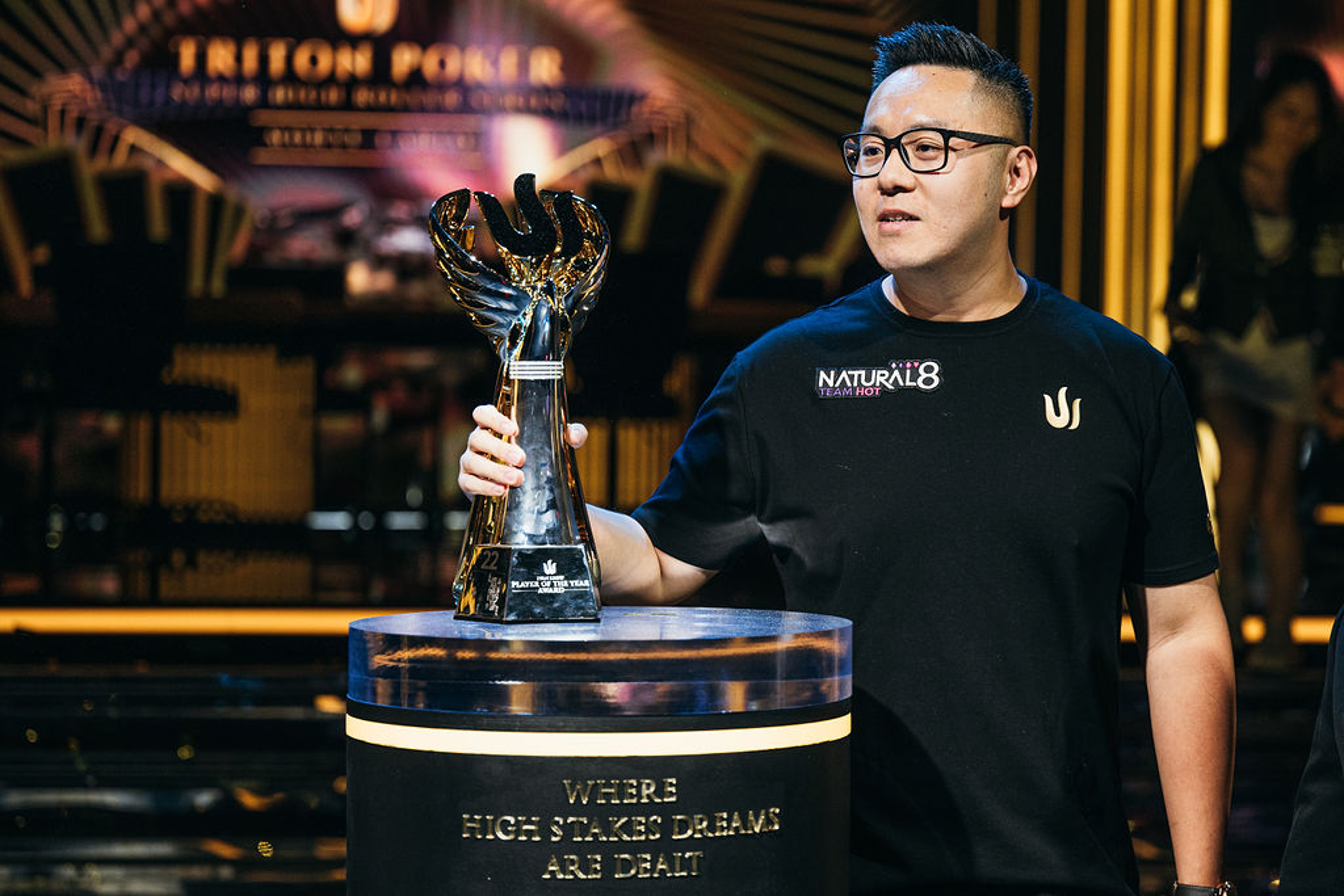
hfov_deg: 21.1
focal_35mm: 97
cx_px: 823
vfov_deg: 14.2
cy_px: 407
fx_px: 3609
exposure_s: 1/320
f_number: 2.8
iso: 1000
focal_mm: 78
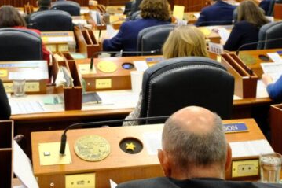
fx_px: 525
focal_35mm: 67
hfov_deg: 30.0
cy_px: 29
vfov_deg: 20.0
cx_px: 118
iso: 2500
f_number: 4
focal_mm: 19.2
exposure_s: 1/100
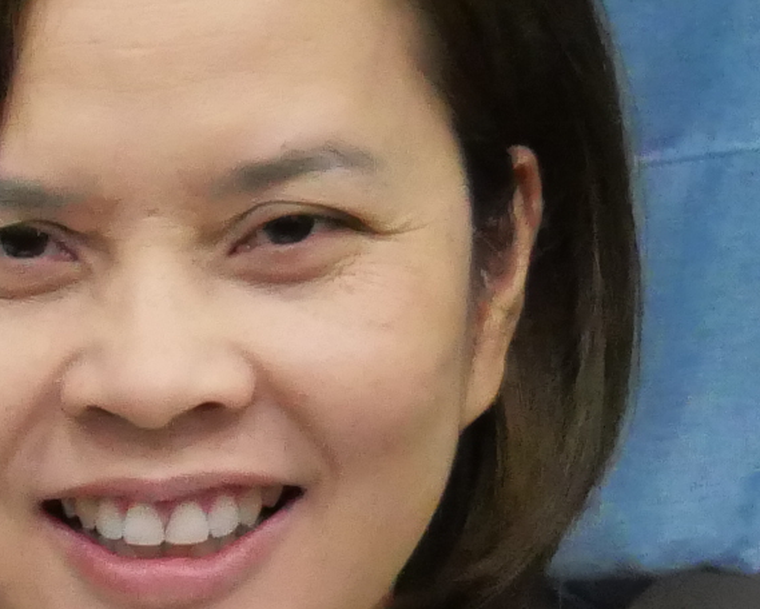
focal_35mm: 251
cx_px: -1340
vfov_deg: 6.1
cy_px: 797
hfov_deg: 7.0
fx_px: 5650
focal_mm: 20
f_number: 4.1
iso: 3200
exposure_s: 1/80
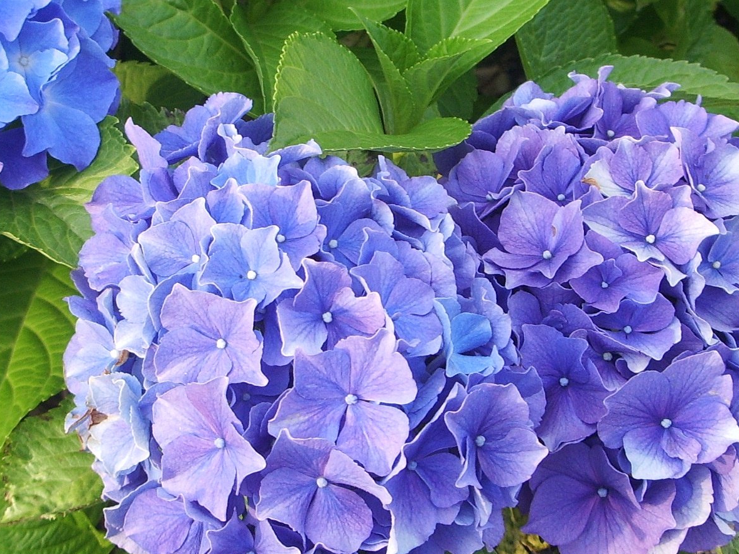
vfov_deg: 16.9
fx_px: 1858
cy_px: 200
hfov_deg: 22.4
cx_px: 263
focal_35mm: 87
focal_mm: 8.2
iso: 100
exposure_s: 1/80
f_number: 3.1
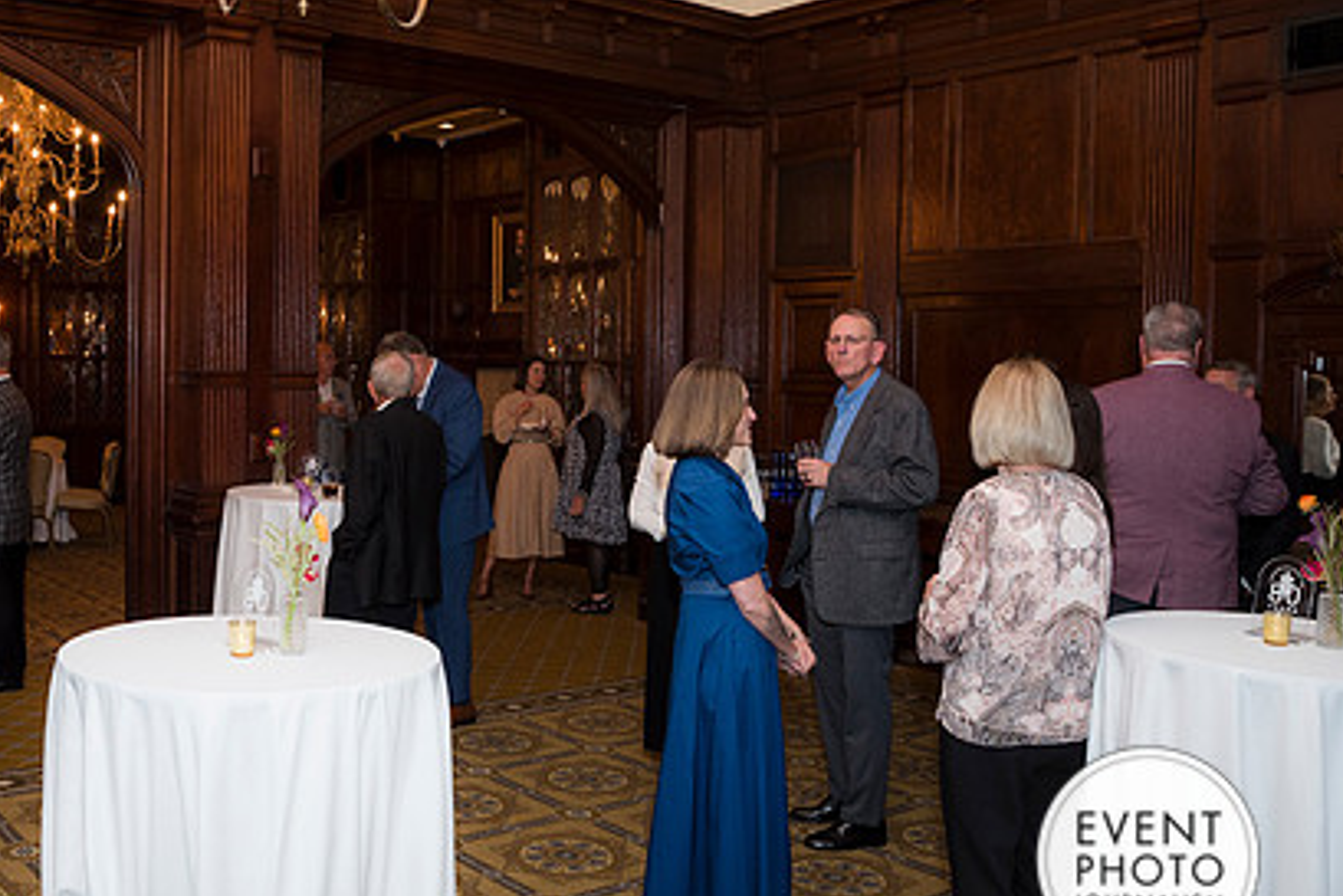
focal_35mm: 34
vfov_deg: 38.9
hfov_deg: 54.3
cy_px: 441
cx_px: 417
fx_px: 1269
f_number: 5.6
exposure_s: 1/30
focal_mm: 24
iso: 800
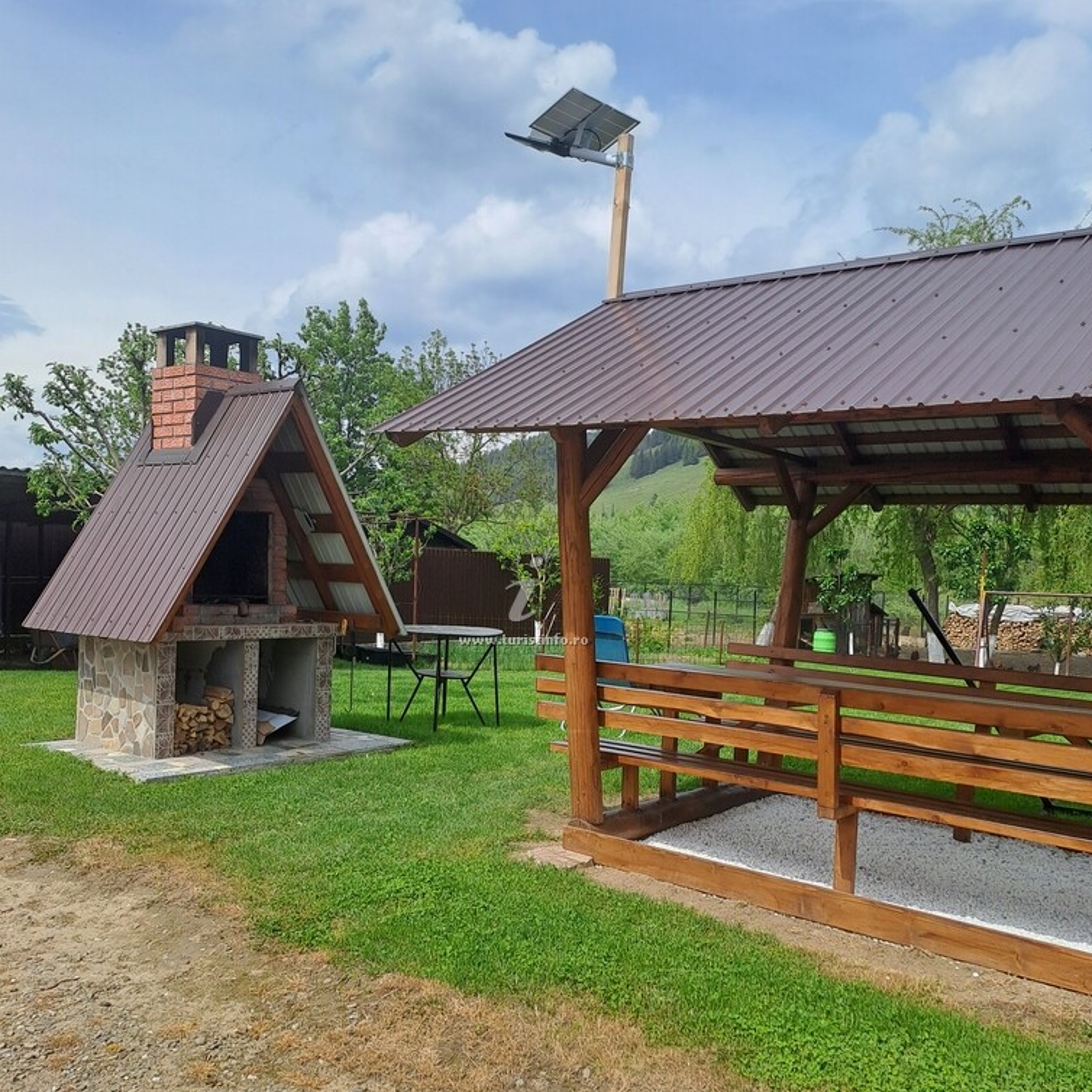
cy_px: 620
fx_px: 1071
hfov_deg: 54.0
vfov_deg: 53.9
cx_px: 545
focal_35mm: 30
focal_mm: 4.65
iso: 32
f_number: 1.8
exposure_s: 1/1869
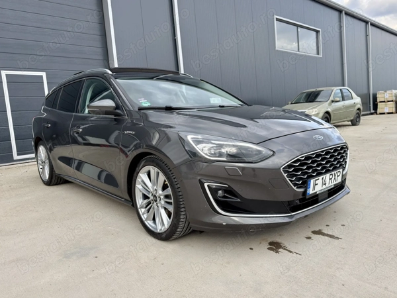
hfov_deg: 71.6
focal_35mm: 24
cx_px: 198
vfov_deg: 56.8
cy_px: 149
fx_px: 275
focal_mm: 6.76
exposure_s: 1/604
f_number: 1.78
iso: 80
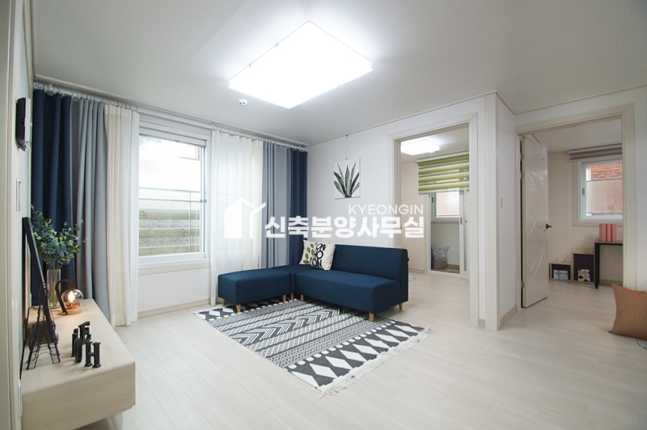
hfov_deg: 100.4
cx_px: 324
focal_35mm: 15
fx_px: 269
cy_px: 215
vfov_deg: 77.2
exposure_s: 1/80
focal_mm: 10
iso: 400
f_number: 4
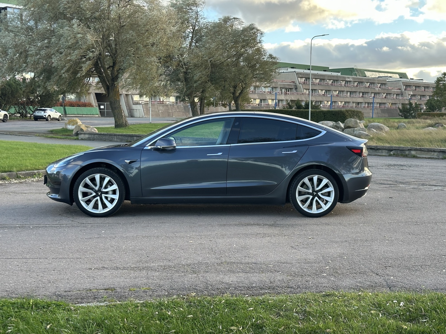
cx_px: 223
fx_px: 618
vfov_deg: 30.3
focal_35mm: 48
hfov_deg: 39.7
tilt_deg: -5.3
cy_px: 167
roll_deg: +0.1
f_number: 1.78
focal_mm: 6.86
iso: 64
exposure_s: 1/383
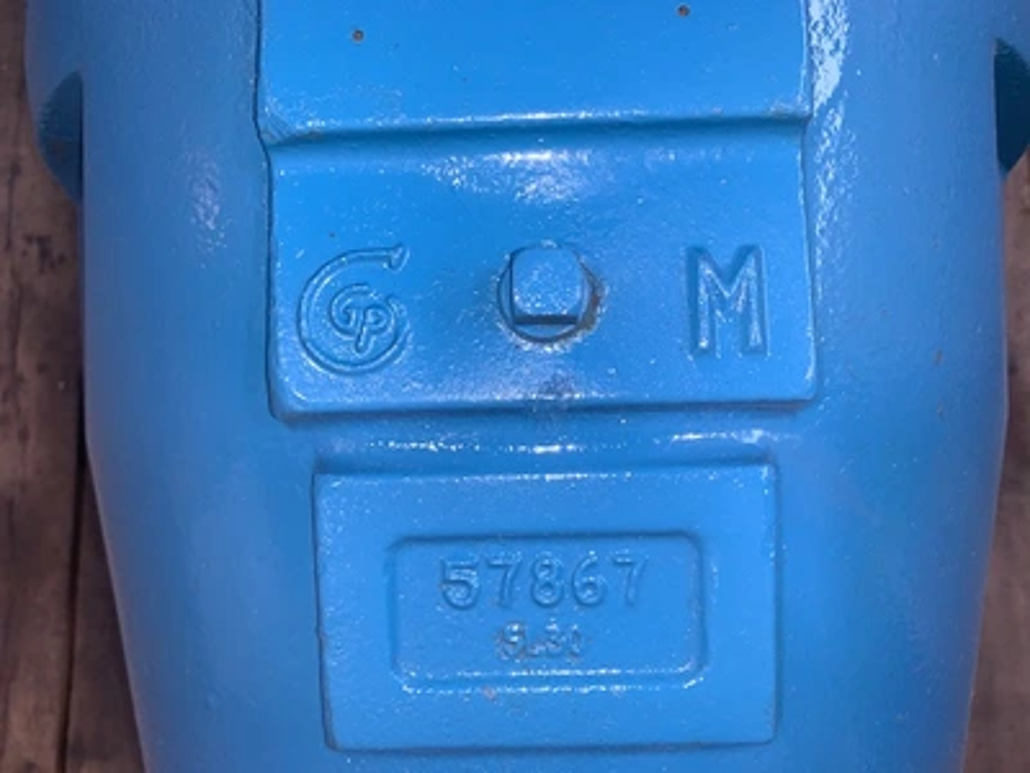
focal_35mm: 26
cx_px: 515
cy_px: 386
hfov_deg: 67.3
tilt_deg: -83.5
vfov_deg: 53.1
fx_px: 774
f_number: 1.8
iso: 25
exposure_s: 1/41
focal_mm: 4.25
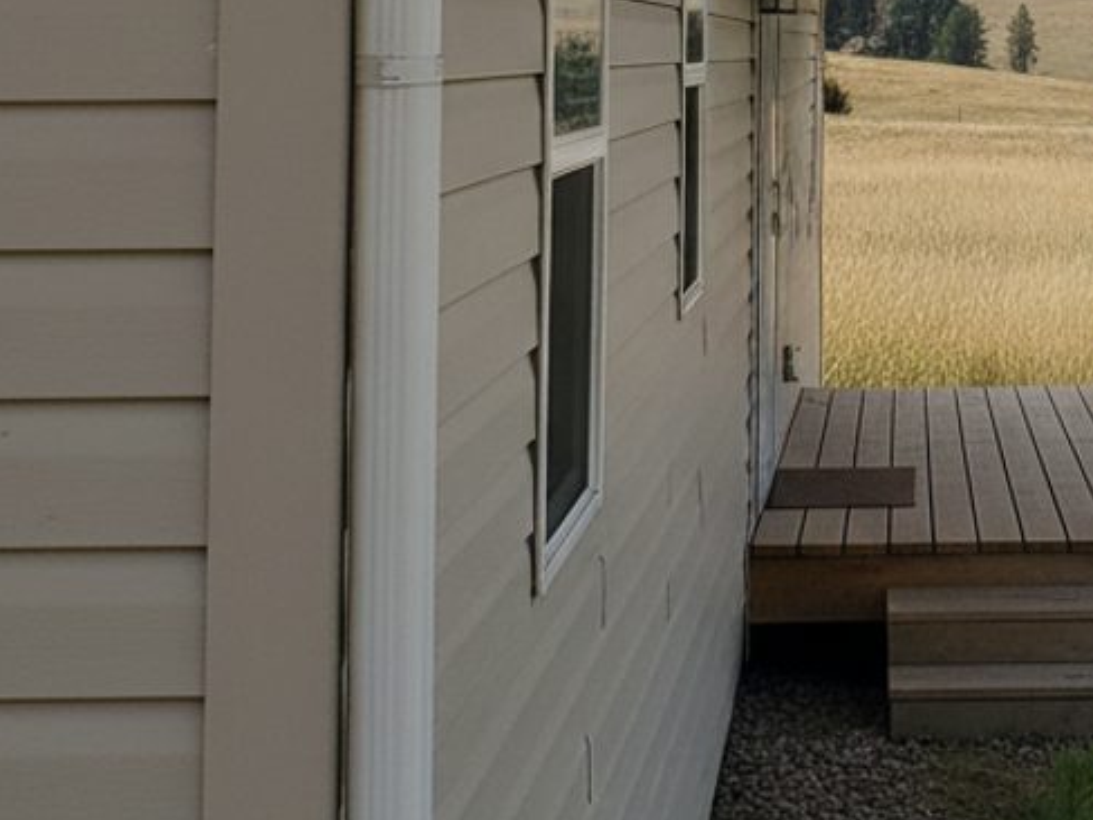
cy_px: -159
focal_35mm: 64
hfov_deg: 28.5
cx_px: 1073
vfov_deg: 21.3
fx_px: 2021
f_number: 1.5
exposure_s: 1/824
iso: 994
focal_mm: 5.7
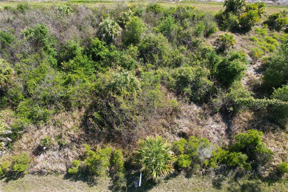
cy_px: 96
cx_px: 144
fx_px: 176
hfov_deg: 78.6
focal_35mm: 22
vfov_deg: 57.2
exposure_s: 1/640
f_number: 2.8
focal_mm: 8.38
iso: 100
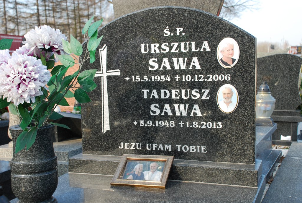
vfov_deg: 25.9
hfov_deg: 37.8
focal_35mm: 52
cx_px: 151
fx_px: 441
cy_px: 102
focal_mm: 35
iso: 200
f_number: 8
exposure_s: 1/100
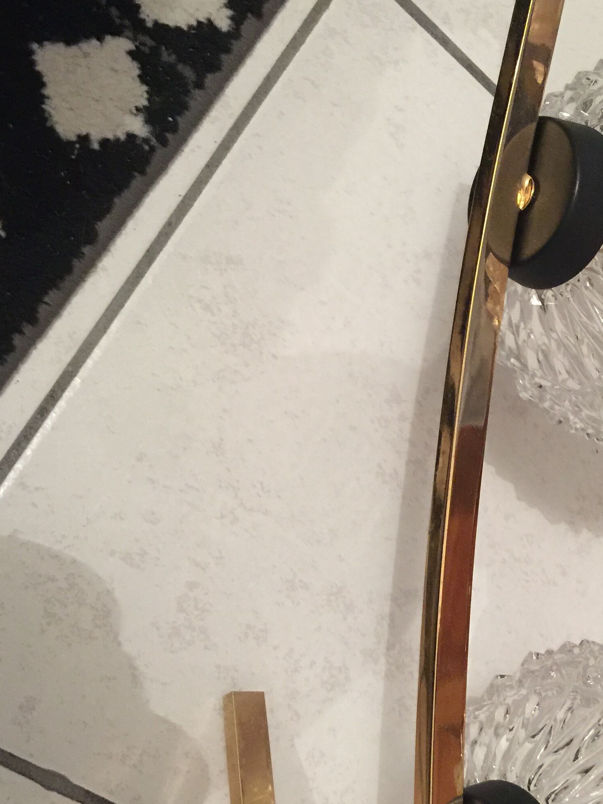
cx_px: 468
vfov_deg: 39.5
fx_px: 1115
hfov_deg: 29.7
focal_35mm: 48
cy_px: 475
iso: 160
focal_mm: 4.15
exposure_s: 1/8
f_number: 2.2
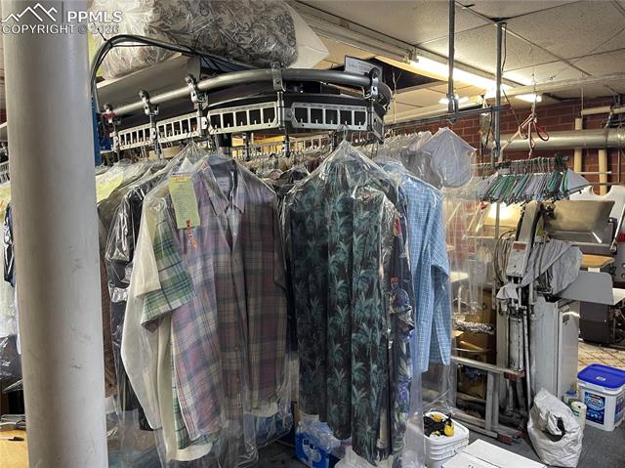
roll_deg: +2.6
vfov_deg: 54.8
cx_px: 312
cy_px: 234
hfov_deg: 69.4
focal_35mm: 25
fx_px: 451
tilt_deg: -2.7
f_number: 1.6
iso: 160
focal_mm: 5.1
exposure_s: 1/60
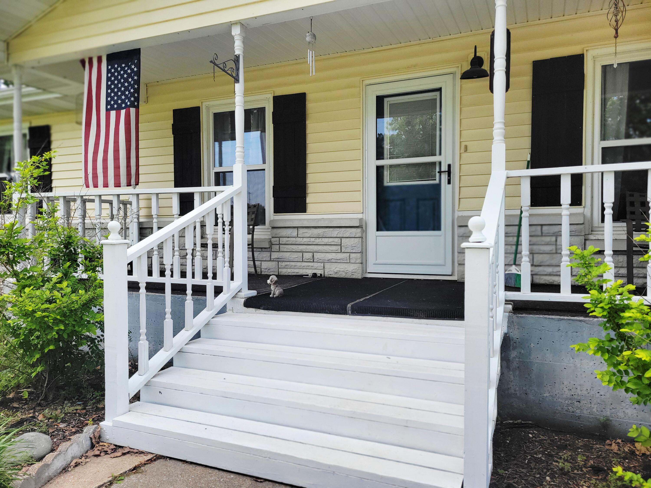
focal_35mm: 26
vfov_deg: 53.1
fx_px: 489
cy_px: 244
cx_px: 326
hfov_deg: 67.3
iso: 40
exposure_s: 1/769
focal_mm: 5.4
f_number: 1.8
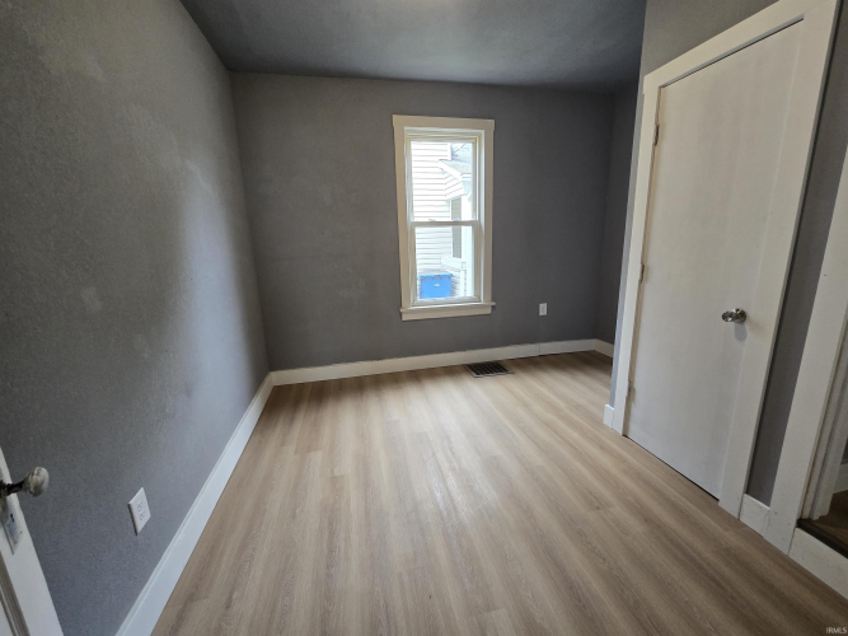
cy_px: 318
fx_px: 318
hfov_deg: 106.2
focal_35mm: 13
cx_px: 424
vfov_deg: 89.9
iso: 200
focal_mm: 2.2
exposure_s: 1/60
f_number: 2.2
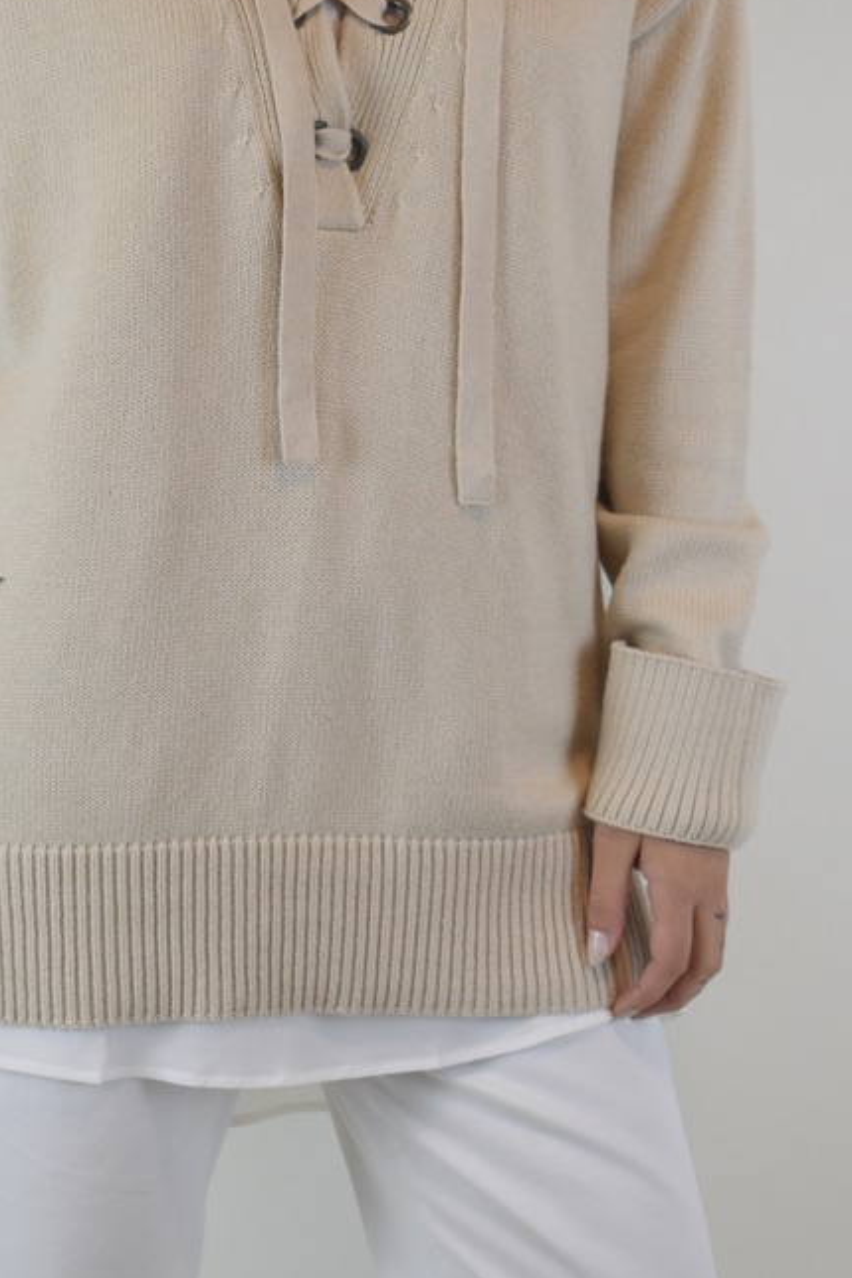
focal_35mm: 96
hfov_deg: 14.2
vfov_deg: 21.2
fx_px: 3408
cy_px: 444
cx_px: 145
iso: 400
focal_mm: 38
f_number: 5
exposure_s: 1/125
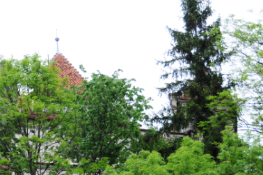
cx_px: -10
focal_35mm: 218
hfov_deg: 9.4
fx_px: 1593
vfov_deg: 6.2
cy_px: 209
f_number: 5
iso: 320
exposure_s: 1/1000
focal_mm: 55
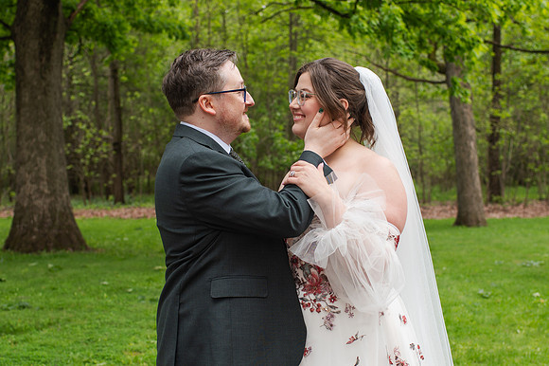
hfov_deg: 37.5
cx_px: 280
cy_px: 221
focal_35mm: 53
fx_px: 808
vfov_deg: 25.4
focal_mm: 35
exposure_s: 1/320
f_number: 3.5
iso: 100
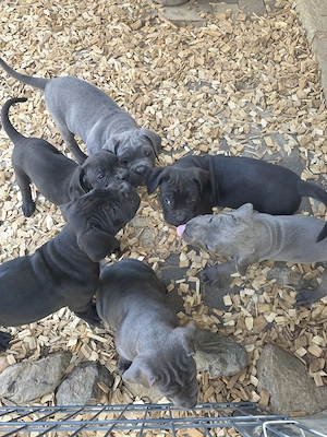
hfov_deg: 58.9
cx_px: 164
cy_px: 218
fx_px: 290
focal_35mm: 23
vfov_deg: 73.9
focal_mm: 6.3
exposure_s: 1/101
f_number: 1.7
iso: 200
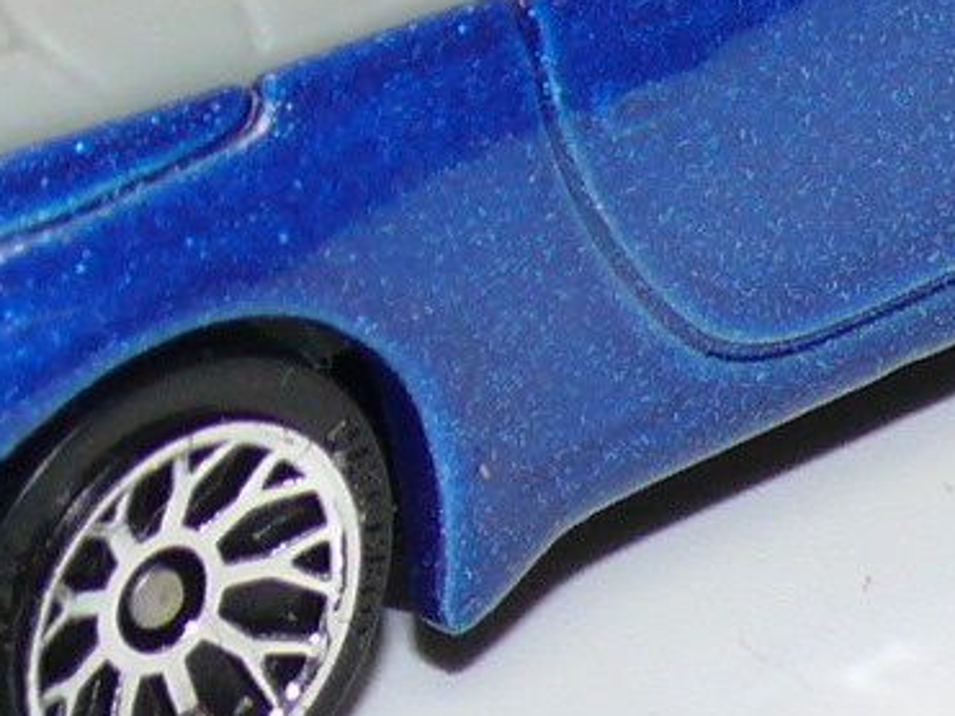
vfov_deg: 3.3
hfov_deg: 4.4
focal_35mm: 453
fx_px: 12494
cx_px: 443
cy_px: -157
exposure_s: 1/30
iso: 100
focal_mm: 13.7
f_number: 4
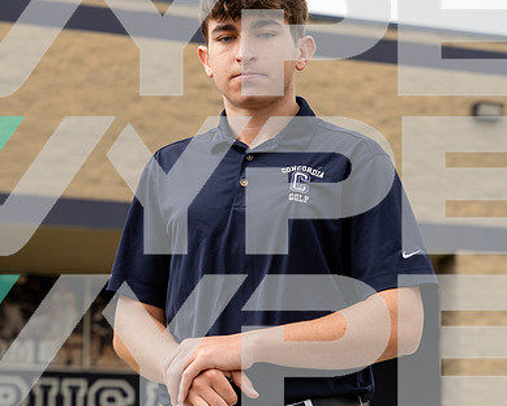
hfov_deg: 21.0
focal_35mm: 91
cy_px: 186
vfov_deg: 16.9
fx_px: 1365
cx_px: 220
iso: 160
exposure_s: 1/250
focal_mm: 65
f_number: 4.5
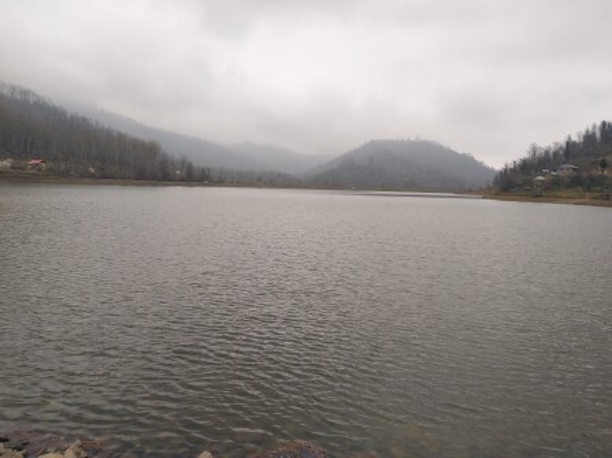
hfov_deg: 67.3
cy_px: 229
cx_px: 306
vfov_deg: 53.0
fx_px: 460
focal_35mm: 26
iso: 100
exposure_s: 1/349
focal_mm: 3.59
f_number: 1.8
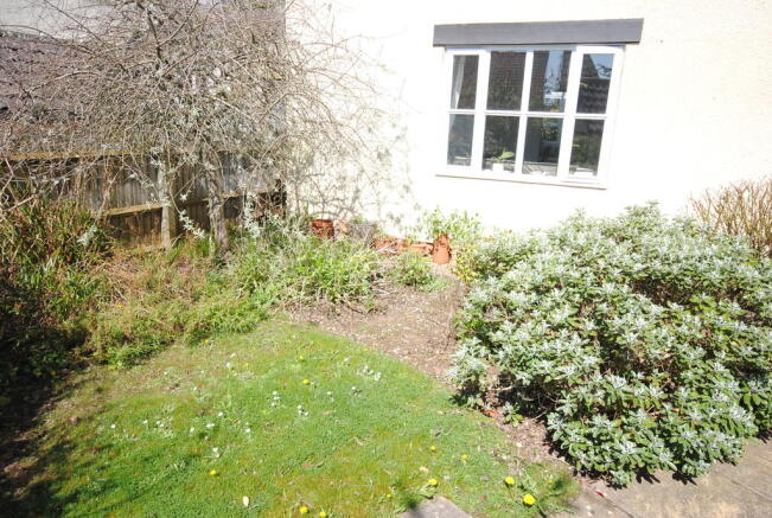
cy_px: 259
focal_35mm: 26
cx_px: 386
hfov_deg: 70.3
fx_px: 548
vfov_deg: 50.6
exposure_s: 1/160
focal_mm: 17
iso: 100
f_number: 6.3
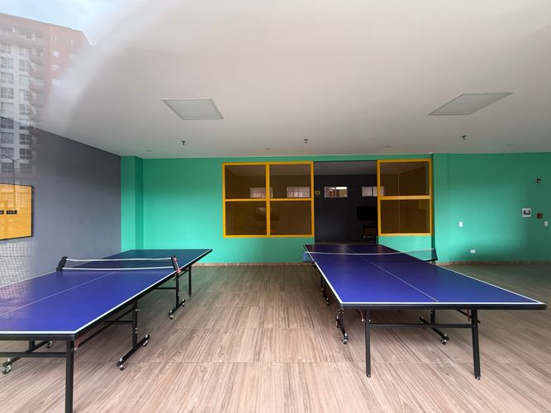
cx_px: 276
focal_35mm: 14
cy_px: 206
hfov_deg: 102.1
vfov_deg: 85.7
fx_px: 223
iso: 320
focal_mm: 2.22
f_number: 2.2
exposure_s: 1/99
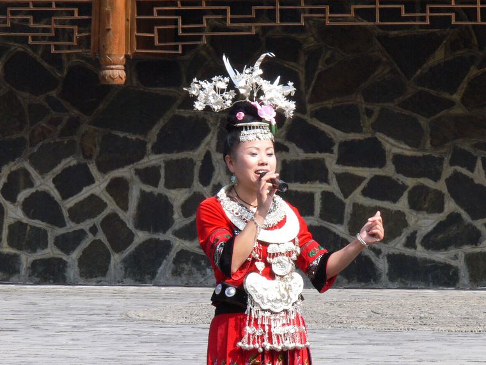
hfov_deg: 7.3
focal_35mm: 270
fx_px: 3791
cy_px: 182
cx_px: 243
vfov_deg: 5.5
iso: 200
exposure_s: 1/160
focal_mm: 44.8
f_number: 11
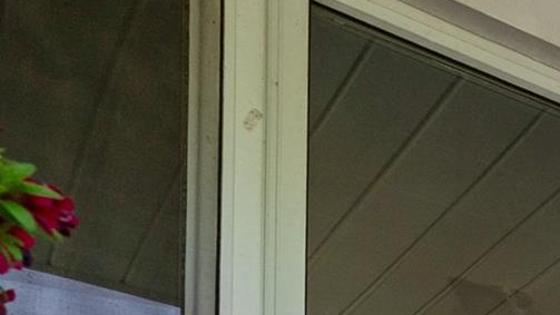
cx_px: 1087
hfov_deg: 19.7
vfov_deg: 13.8
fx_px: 982
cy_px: 721
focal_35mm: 66
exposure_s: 1/400
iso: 320
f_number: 7.1
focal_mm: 15.5
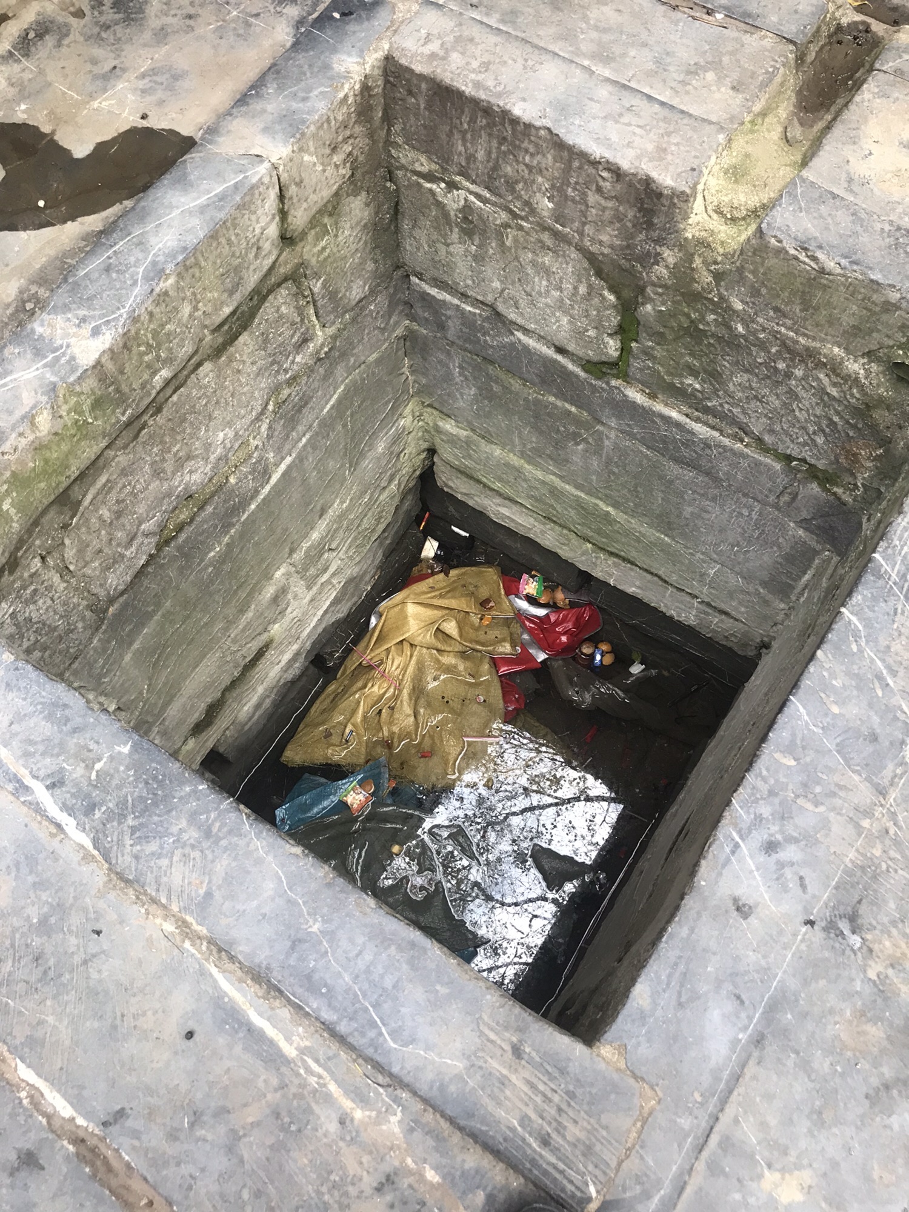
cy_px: 606
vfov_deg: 63.4
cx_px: 454
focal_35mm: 28
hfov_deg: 49.7
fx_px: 980
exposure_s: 1/33
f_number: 1.8
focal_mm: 3.99
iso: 20
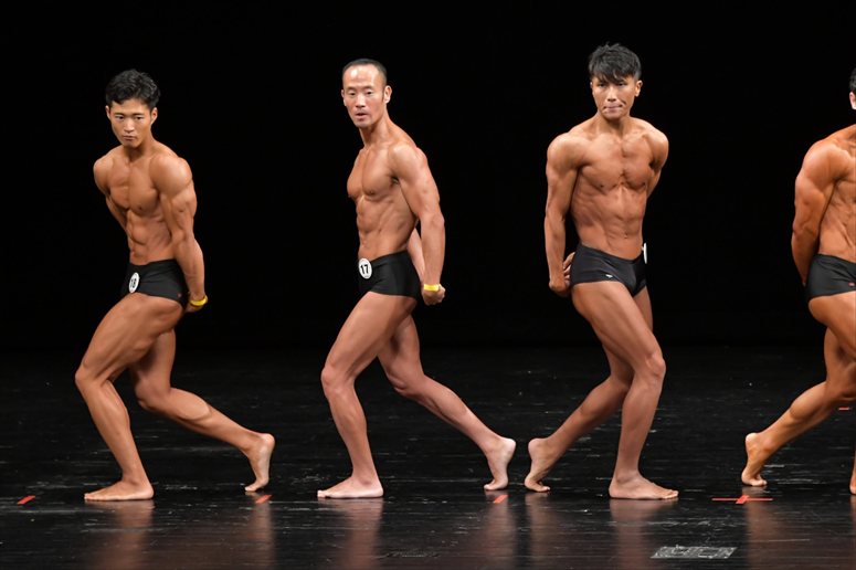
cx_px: 428
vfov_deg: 5.1
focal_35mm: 270
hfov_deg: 7.6
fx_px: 6417
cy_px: 285
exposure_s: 1/400
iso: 3200
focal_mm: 180
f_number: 5.6
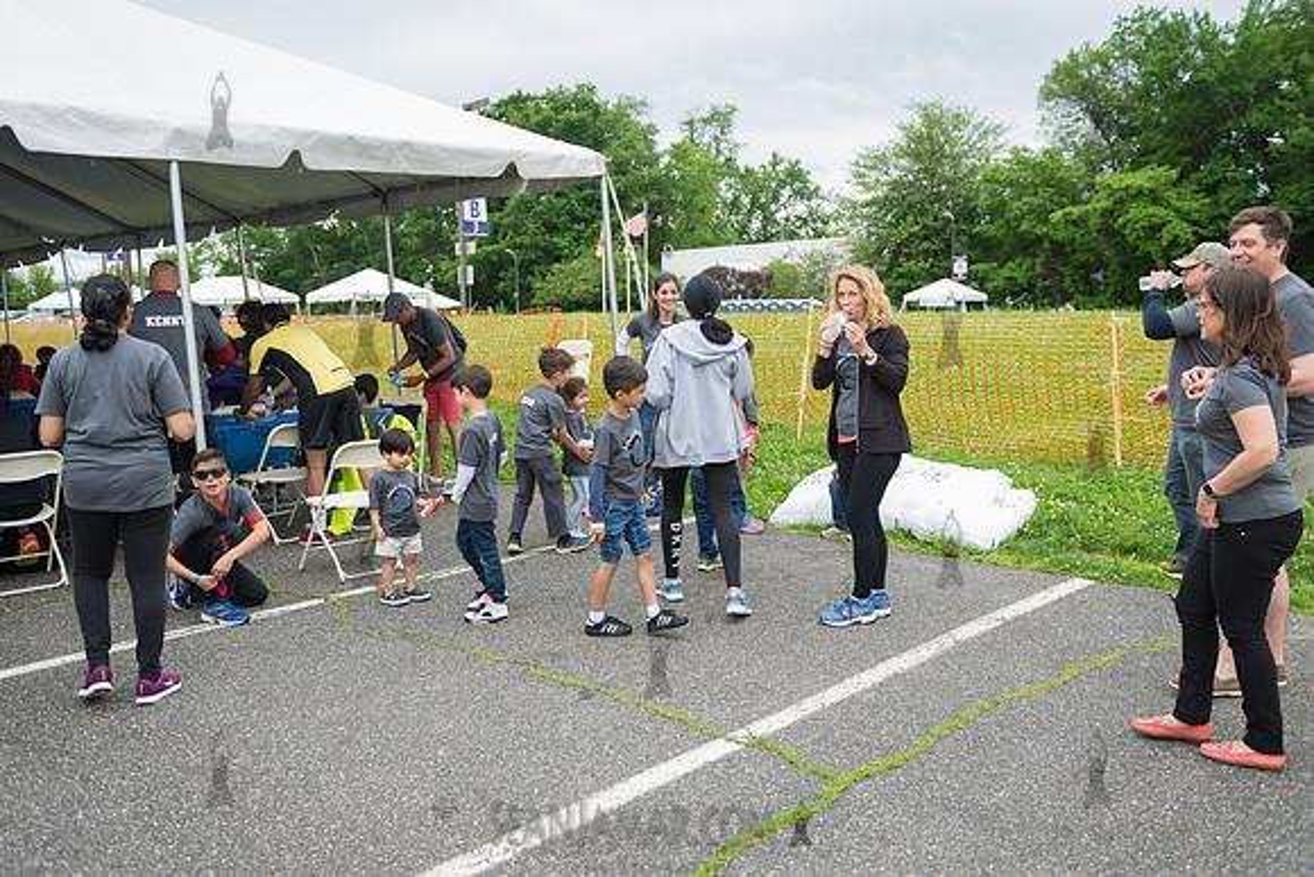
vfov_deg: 41.1
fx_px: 1168
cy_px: 438
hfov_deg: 58.7
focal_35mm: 32
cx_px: 657
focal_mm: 32
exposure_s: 1/800
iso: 200
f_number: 3.5
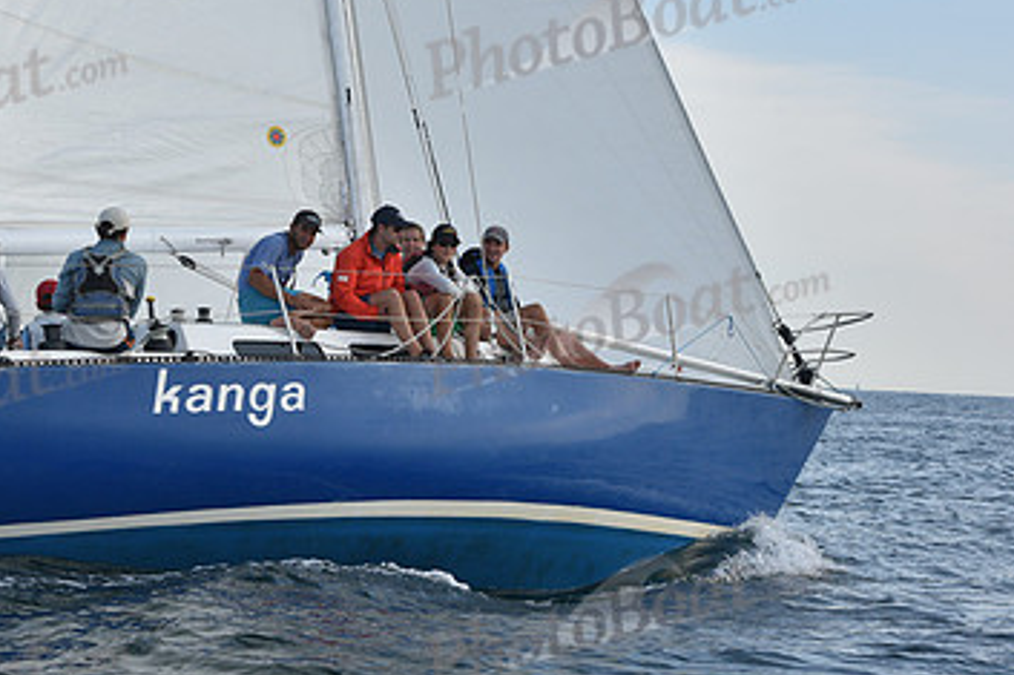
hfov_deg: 17.7
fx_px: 3238
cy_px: 214
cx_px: 279
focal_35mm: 115
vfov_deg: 11.9
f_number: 7.1
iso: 320
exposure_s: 1/1000
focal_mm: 70
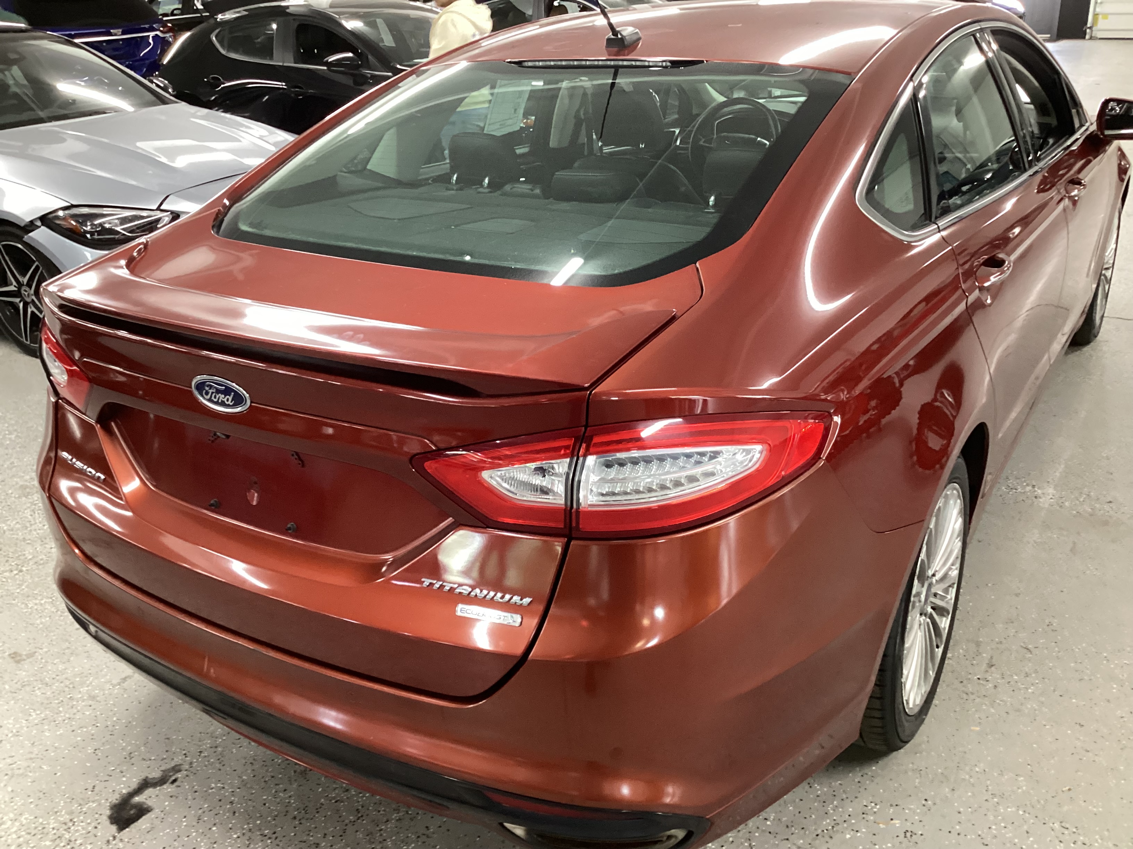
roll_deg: +1.5
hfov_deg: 58.4
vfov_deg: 45.4
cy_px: 424
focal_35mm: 31
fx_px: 1015
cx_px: 566
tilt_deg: -25.6
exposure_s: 1/33
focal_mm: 3.3
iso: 250
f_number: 2.4
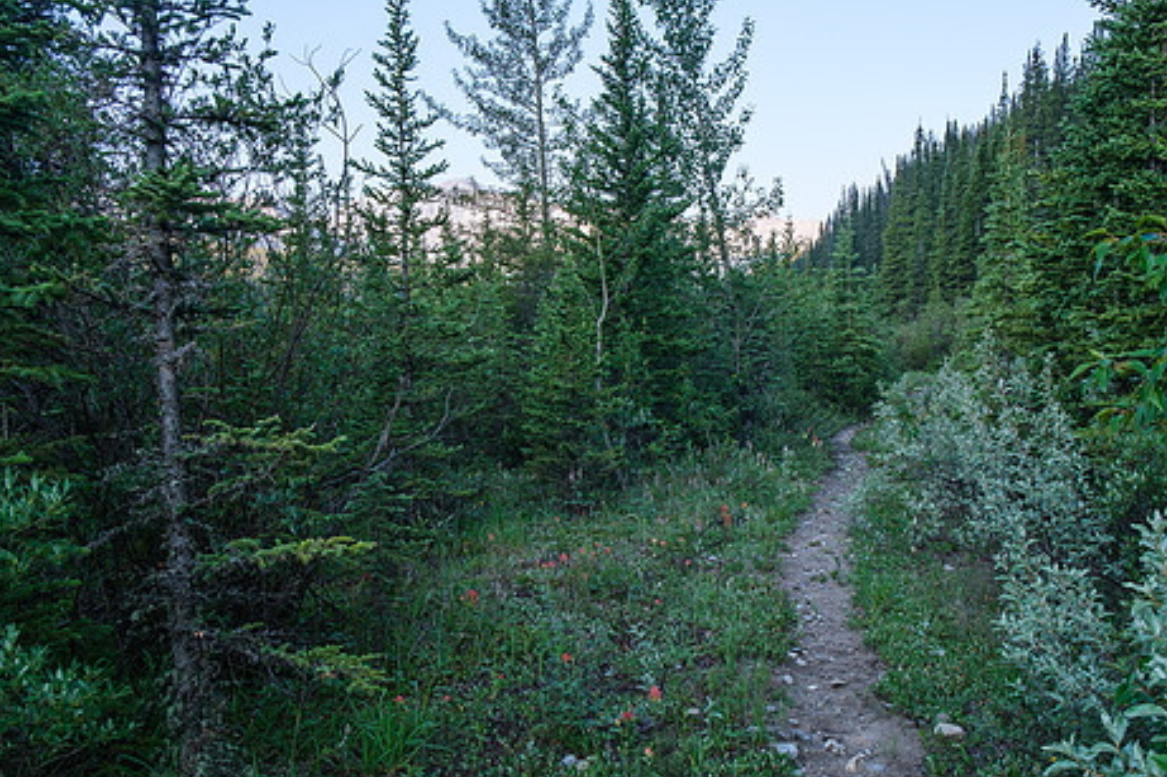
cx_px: 625
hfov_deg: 55.8
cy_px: 477
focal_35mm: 34
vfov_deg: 38.7
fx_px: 1102
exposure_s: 1/60
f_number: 8
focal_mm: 18
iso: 200
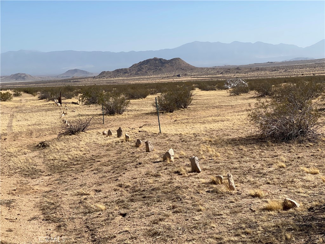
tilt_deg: -4.1
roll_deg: +3.4
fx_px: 601
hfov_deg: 30.3
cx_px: 162
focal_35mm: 64
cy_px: 122
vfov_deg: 22.9
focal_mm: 7.5
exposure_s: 1/2481
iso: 32
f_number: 2.2
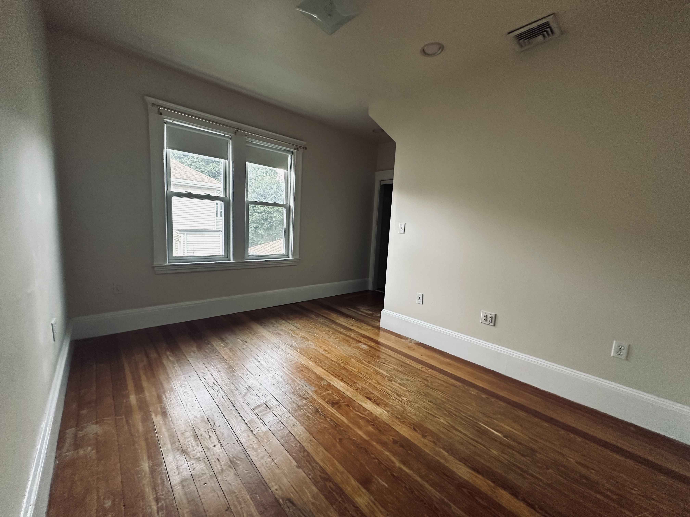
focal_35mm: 14
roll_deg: -3.0
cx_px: 345
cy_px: 258
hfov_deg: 102.1
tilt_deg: -6.7
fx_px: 279
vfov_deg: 85.7
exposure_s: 1/99
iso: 320
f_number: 2.2
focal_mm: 2.22
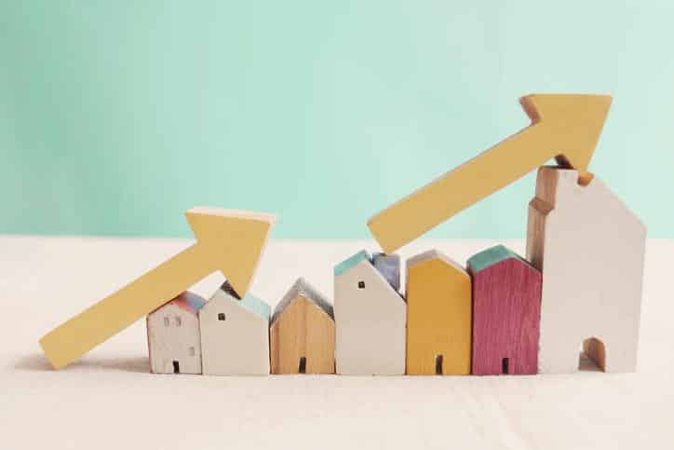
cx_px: 337
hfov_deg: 46.4
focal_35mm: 42
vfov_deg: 31.9
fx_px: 786
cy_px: 225
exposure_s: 1/60
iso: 320
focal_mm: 28
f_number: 4
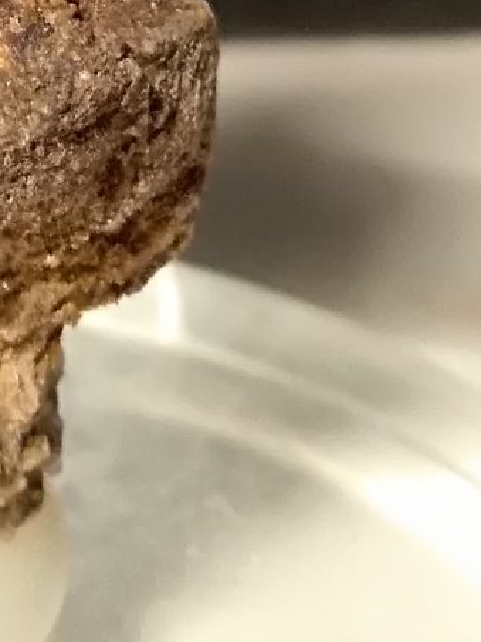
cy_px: -470
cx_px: -228
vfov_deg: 17.7
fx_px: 1704
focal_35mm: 92
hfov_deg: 15.0
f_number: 2
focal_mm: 3.54
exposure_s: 1/33.3
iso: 489
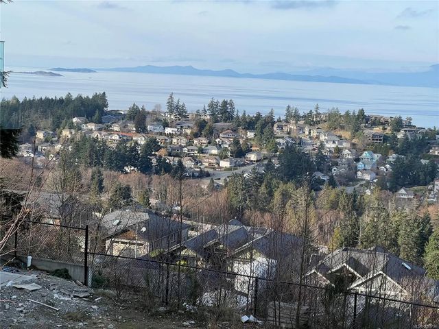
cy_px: 164
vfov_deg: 19.1
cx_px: 220
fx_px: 977
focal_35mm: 77
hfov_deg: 25.3
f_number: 2.8
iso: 32
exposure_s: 1/370
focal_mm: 9
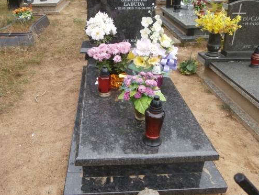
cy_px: 77
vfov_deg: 45.2
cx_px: 107
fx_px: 232
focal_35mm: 31
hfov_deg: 58.0
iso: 100
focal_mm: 4.2
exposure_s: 1/160
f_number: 3
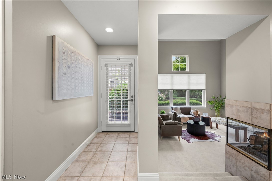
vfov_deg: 81.2
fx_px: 106
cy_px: 90
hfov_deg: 104.3
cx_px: 136
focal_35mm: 14
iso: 250
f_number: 9
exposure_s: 1/2.5
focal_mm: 14
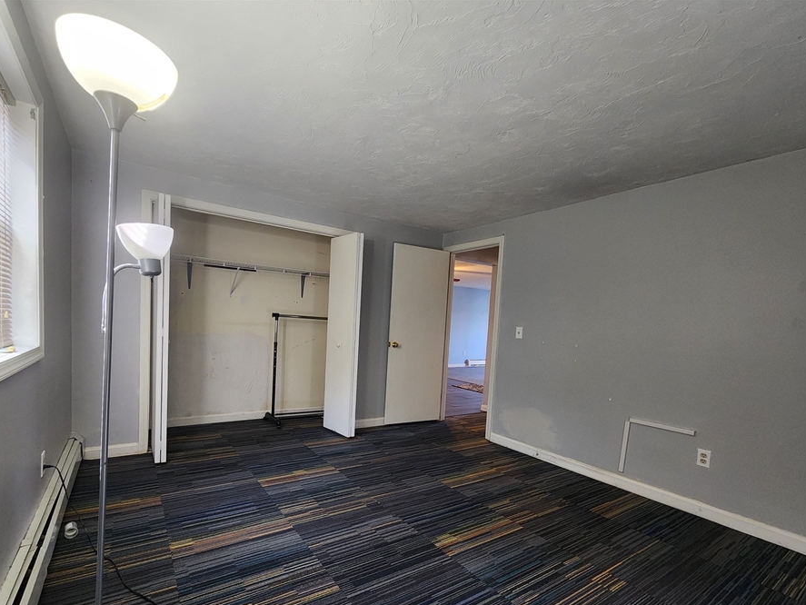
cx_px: 375
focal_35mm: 15
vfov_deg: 81.3
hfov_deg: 98.0
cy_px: 347
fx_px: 349
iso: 400
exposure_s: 1/60
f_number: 2.2
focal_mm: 2.2
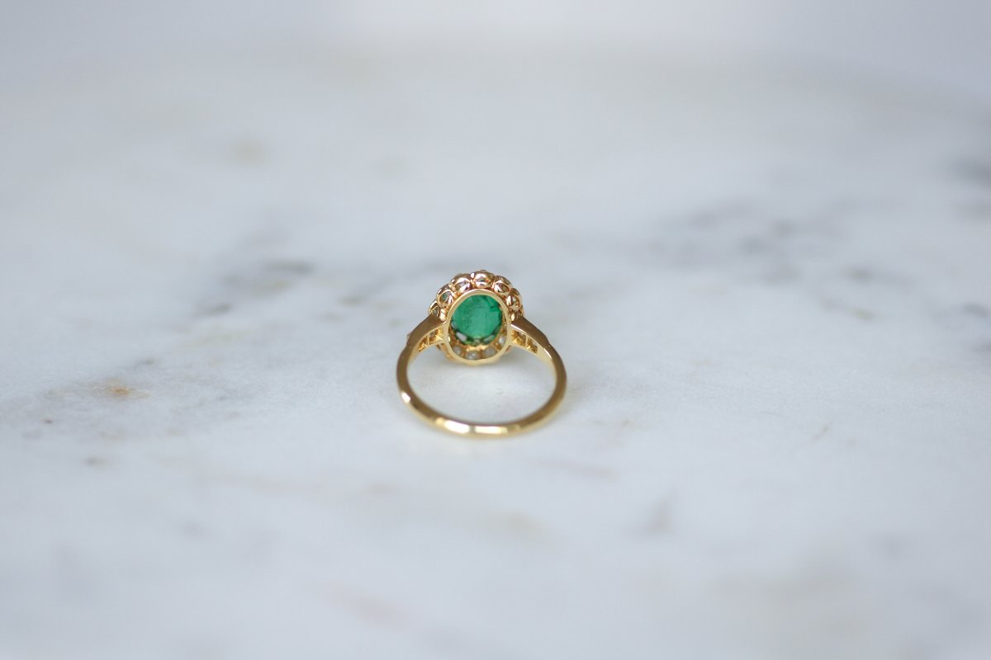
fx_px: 2890
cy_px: 330
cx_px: 496
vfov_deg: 13.0
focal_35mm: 105
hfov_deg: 19.5
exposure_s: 1/125
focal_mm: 70
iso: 200
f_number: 2.8
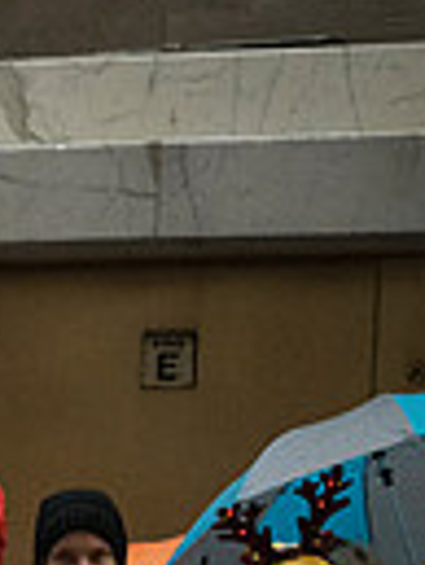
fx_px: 4380
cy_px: 786
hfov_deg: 5.3
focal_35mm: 268
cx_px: -692
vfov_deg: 7.3
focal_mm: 62
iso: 10000
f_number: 2.8
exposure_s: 1/1000
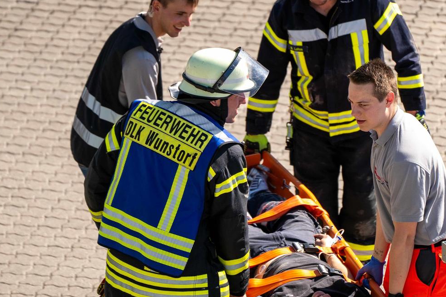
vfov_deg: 3.9
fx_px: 4374
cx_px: 316
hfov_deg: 5.8
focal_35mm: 353
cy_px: 107
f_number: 3.2
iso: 500
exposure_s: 1/8000
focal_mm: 180
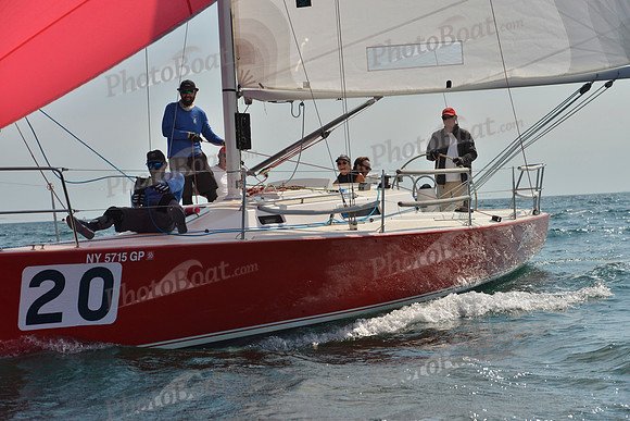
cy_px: 210
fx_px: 1610
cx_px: 315
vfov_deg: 14.9
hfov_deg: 22.1
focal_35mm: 92
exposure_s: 1/1000
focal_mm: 92
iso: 400
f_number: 8
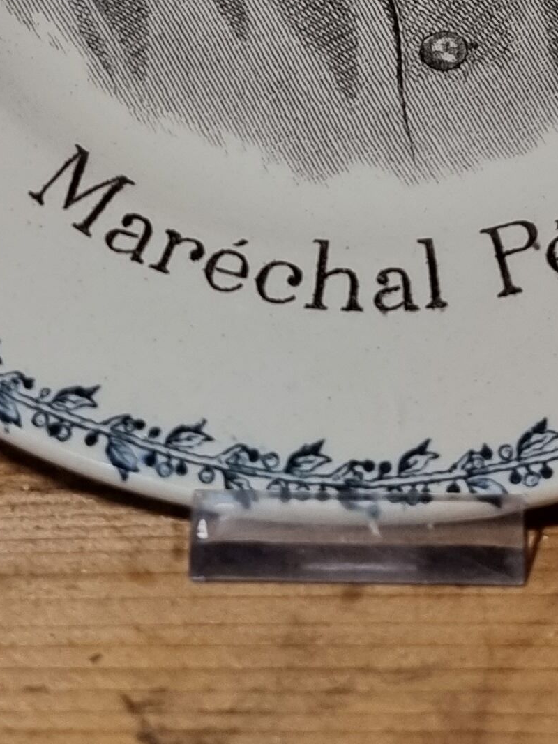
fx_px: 1935
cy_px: -99
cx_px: 402
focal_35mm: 90
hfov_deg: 16.3
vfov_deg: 20.6
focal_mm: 6.7
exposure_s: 1/40
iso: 400
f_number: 1.8
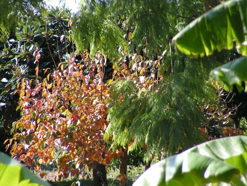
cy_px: 93
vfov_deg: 5.1
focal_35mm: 290
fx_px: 2069
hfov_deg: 6.8
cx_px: 124
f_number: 3.2
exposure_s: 1/250
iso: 64
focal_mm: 48
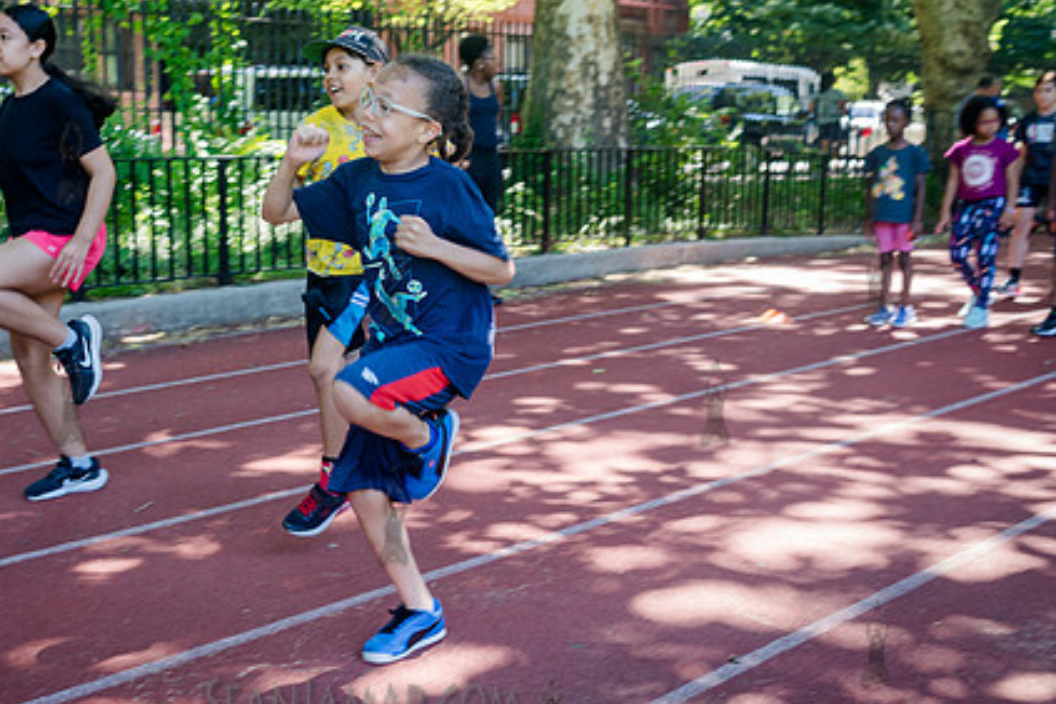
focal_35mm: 48
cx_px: 392
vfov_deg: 28.0
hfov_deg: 40.8
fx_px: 1408
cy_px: 281
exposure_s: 1/200
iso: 320
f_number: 4
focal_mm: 35
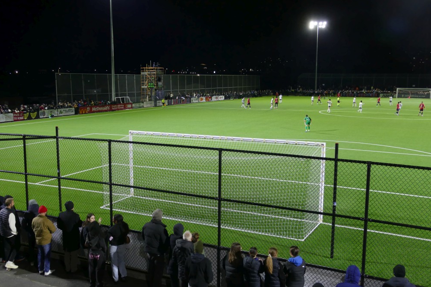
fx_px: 467
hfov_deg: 49.6
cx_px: 217
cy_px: 140
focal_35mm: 39
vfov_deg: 34.2
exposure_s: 1/80
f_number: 3.1
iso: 640
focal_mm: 13.7
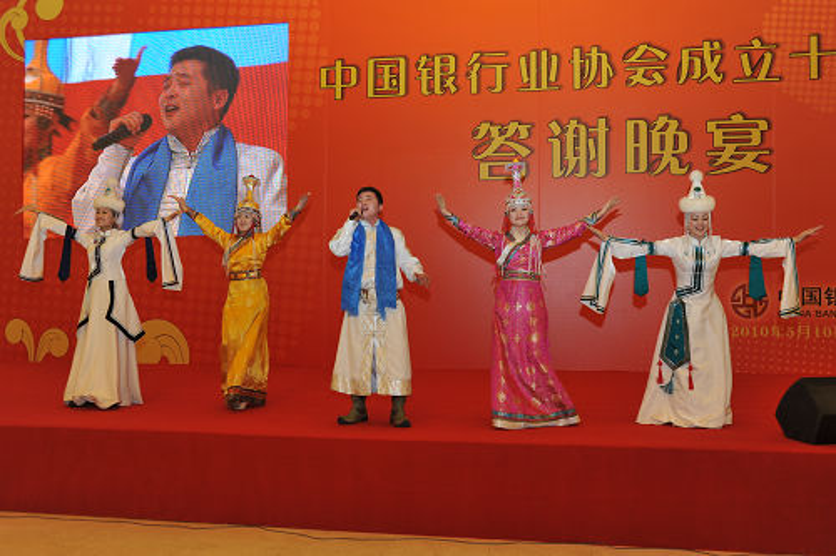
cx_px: 418
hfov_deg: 54.5
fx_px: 812
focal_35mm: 35
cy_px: 278
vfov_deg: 37.8
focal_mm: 35
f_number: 5.6
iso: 400
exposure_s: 1/60
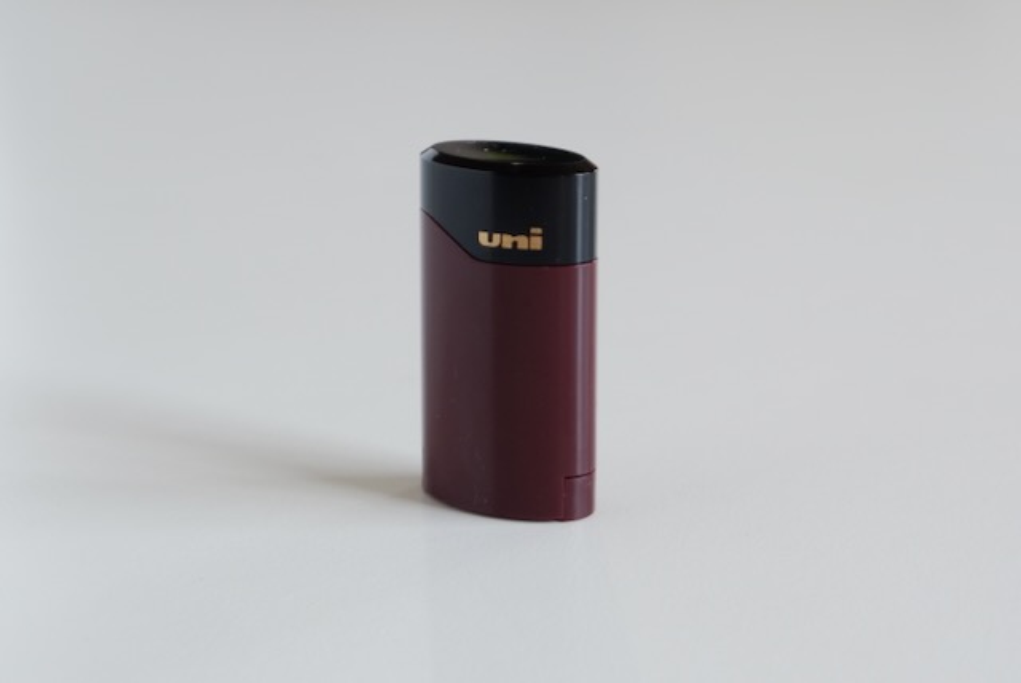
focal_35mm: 60
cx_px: 510
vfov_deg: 22.7
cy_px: 342
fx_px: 1703
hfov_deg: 33.4
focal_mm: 40.2
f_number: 8
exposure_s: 1/34
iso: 200
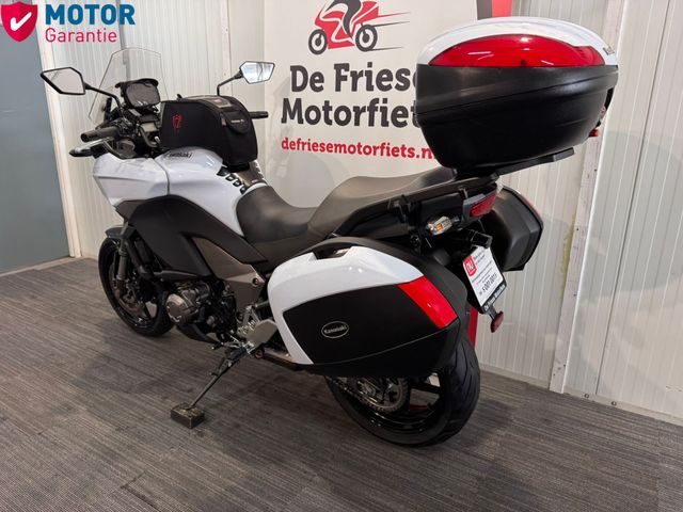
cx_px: 342
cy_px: 256
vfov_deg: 56.8
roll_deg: +0.3
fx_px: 474
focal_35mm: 24
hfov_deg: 71.6
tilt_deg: -16.9
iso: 200
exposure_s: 1/50
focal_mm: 6.76
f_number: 1.78
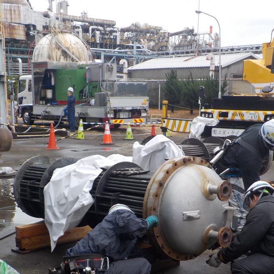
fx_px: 493
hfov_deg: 31.1
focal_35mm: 55
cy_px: 212
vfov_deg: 30.5
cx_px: 140
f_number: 3.3
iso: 125
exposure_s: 1/160
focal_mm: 4.1
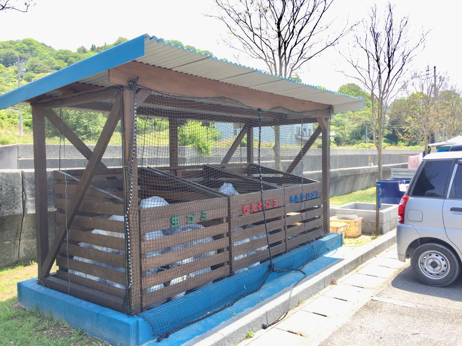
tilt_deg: -2.6
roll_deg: +0.6
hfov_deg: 61.7
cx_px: 231
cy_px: 173
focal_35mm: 29
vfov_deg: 48.2
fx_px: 387
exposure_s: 1/363
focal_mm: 4.15
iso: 32
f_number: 2.2
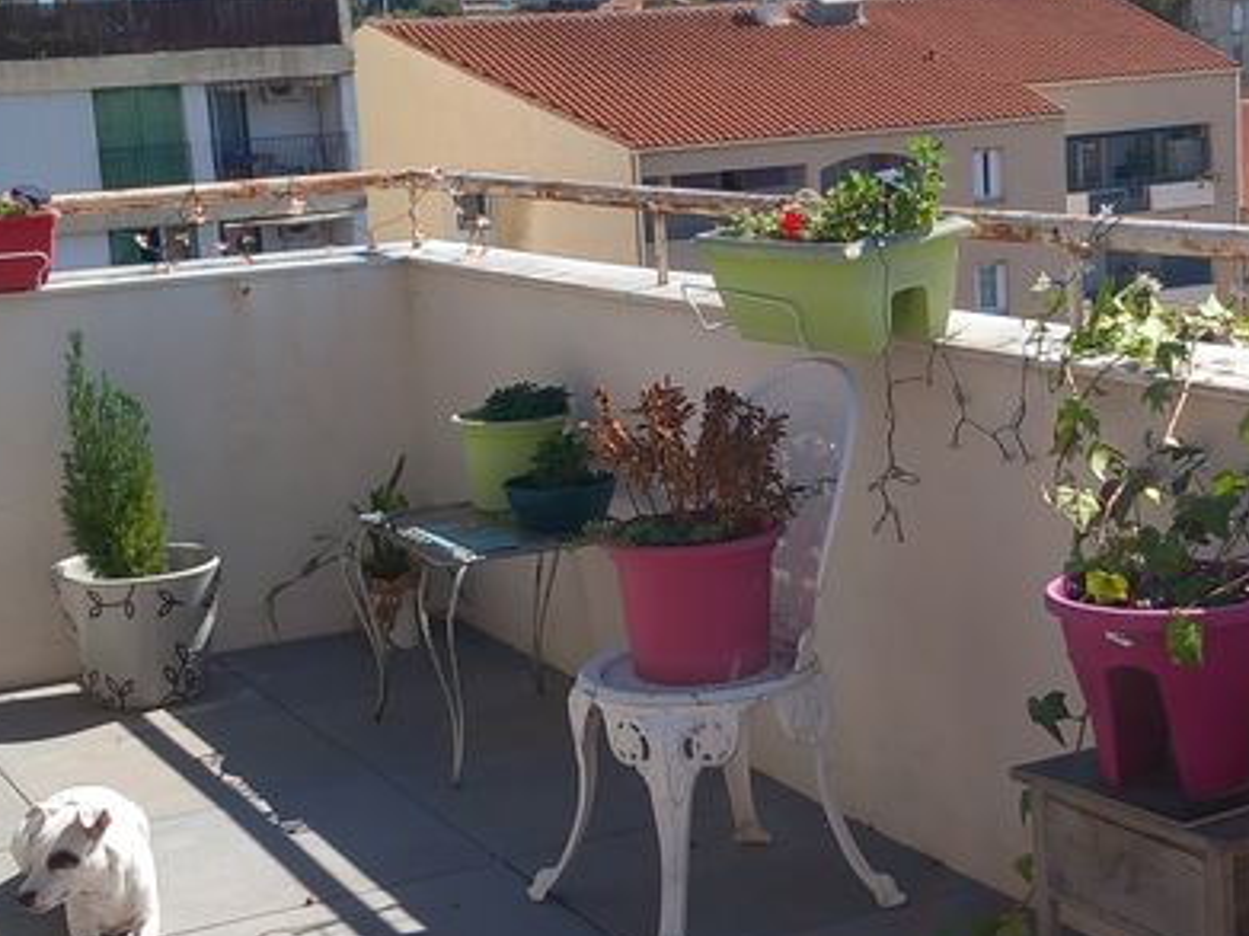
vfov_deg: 21.3
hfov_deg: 28.1
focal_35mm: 69
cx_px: 728
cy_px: 492
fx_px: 2489
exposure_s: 1/524
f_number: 1.8
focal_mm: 4
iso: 20
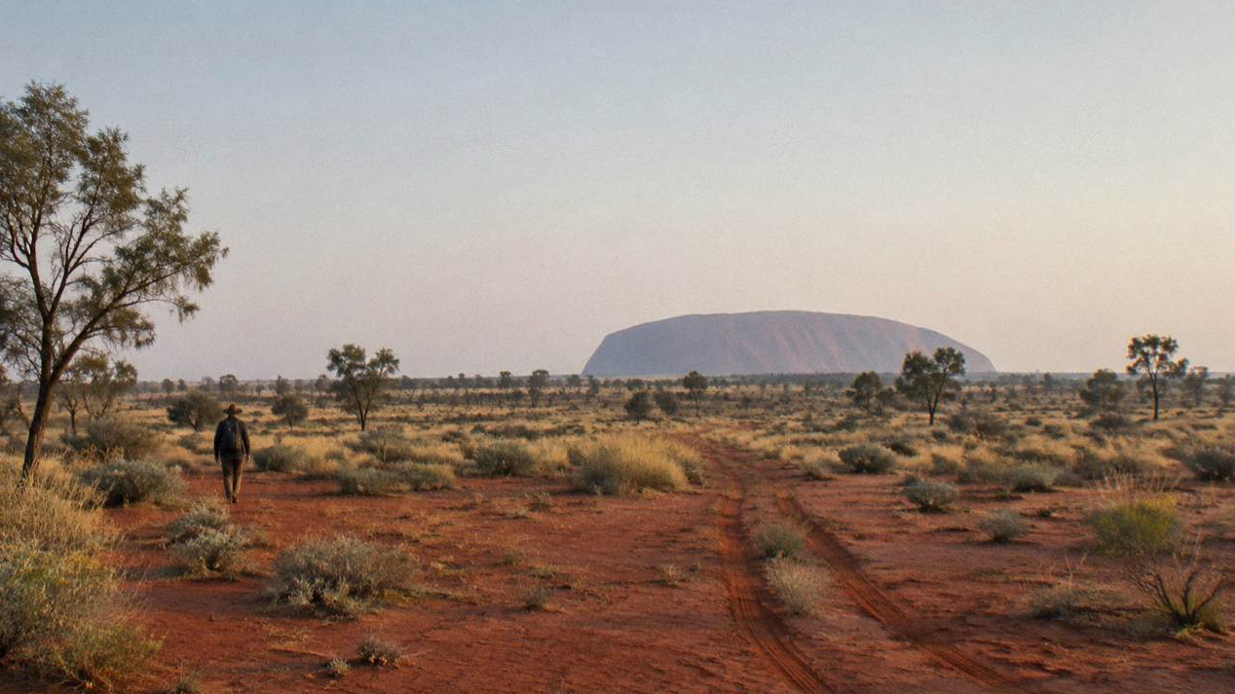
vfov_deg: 31.9
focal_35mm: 37
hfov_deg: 54.0
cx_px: 620
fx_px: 1212
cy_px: 411
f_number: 5.6
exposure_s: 1/400
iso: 200
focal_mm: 35
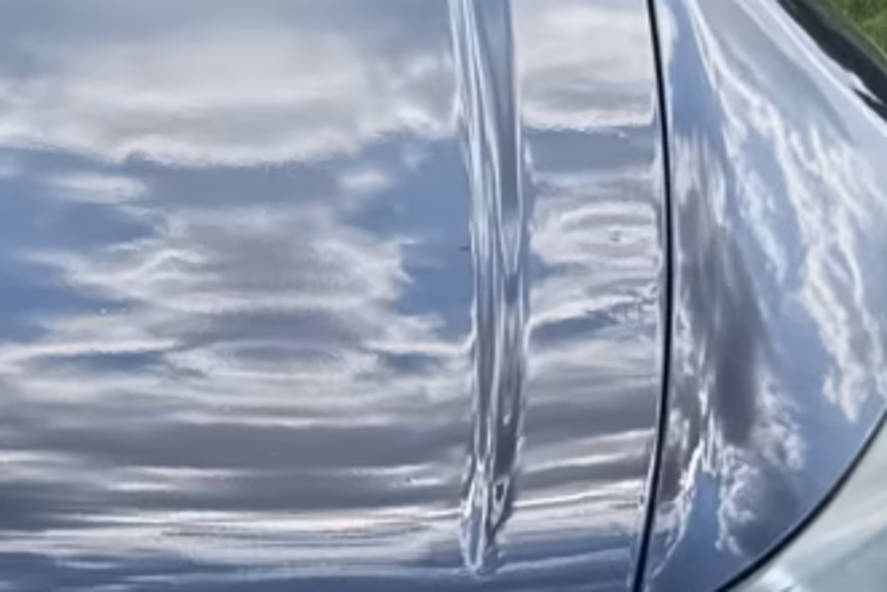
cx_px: -764
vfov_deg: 7.0
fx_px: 4757
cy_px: -271
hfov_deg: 10.0
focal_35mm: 193
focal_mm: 6.76
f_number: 1.78
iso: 80
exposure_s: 1/5319
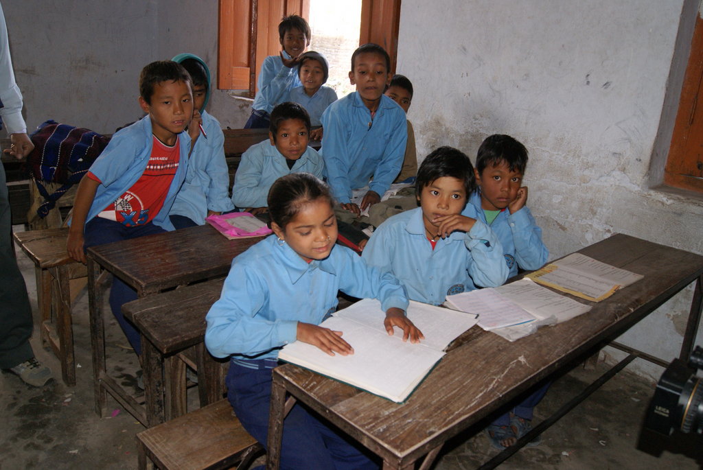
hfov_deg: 61.9
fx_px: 586
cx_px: 352
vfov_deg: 43.7
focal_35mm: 30
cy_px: 235
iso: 400
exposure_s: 1/60
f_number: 5.6
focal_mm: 20
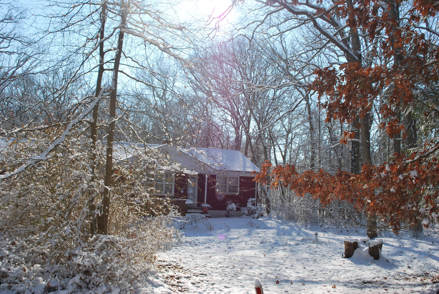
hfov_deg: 49.5
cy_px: 147
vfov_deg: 34.3
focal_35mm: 39
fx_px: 476
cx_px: 220
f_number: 9
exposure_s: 1/320
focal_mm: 26
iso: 100
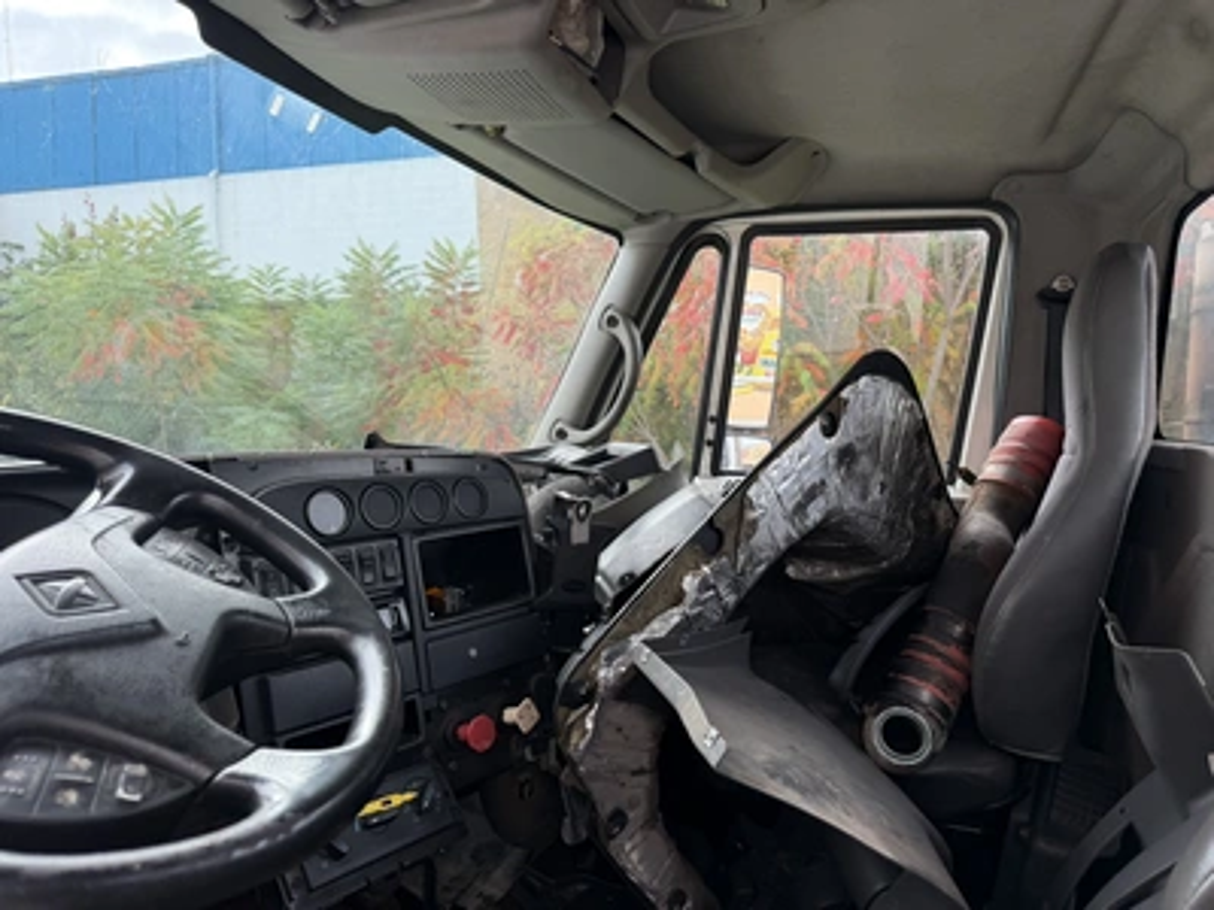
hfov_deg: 71.6
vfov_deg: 56.8
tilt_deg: -4.2
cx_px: 607
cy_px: 455
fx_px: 842
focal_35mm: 24
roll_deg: +0.6
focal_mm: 6.76
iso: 80
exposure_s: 1/330
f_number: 1.78
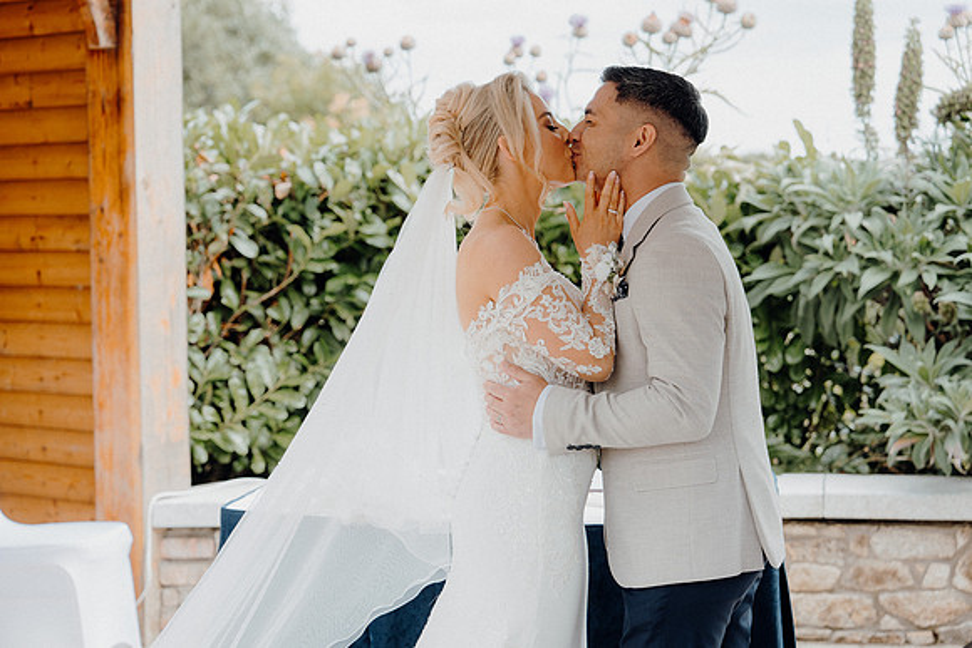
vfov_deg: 19.5
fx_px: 1890
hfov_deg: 28.8
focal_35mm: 70
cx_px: 486
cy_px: 324
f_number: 3.5
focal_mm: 70
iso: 125
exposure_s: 1/200
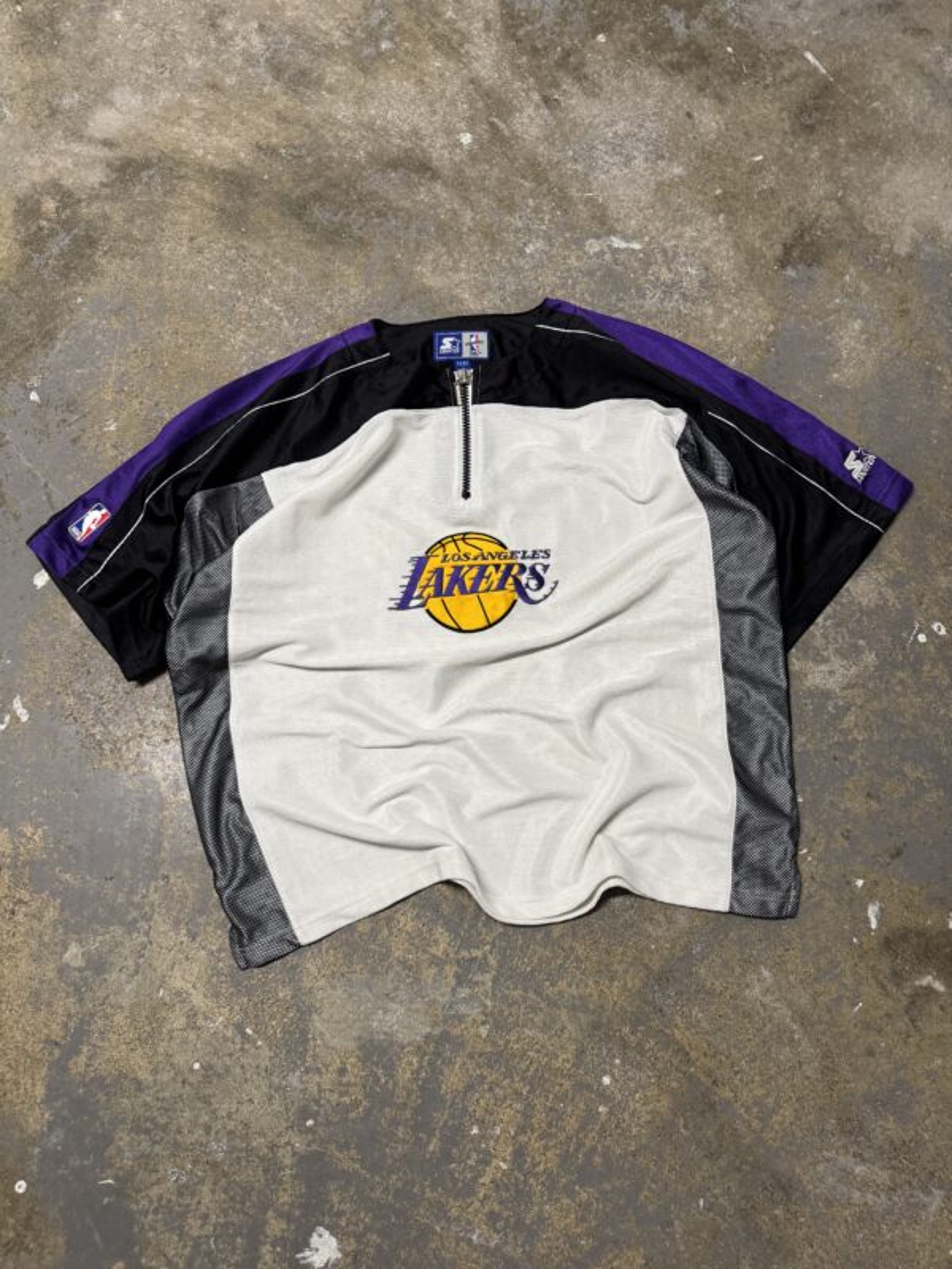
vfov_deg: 71.6
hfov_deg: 56.8
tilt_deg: -75.7
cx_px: 476
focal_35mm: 24
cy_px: 634
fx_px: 880
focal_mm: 6.76
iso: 200
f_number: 1.78
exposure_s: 1/89
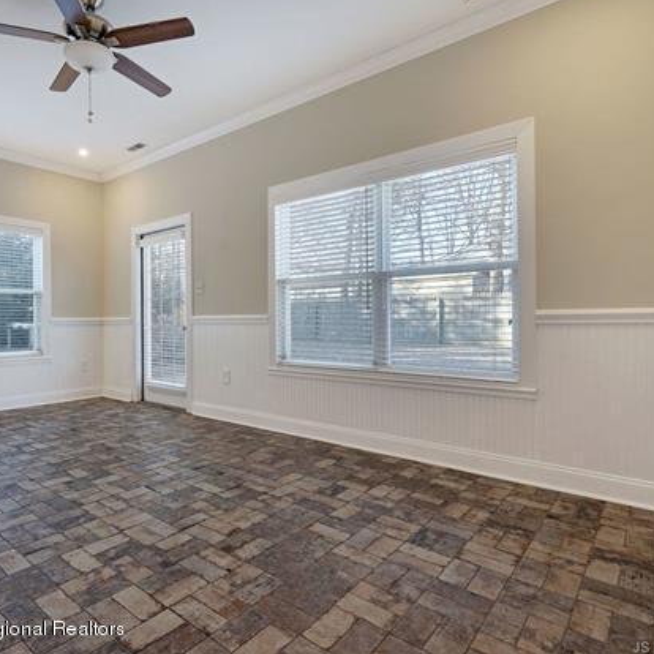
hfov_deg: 70.9
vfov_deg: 72.1
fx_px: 449
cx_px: 243
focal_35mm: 21
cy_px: 321
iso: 200
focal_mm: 16
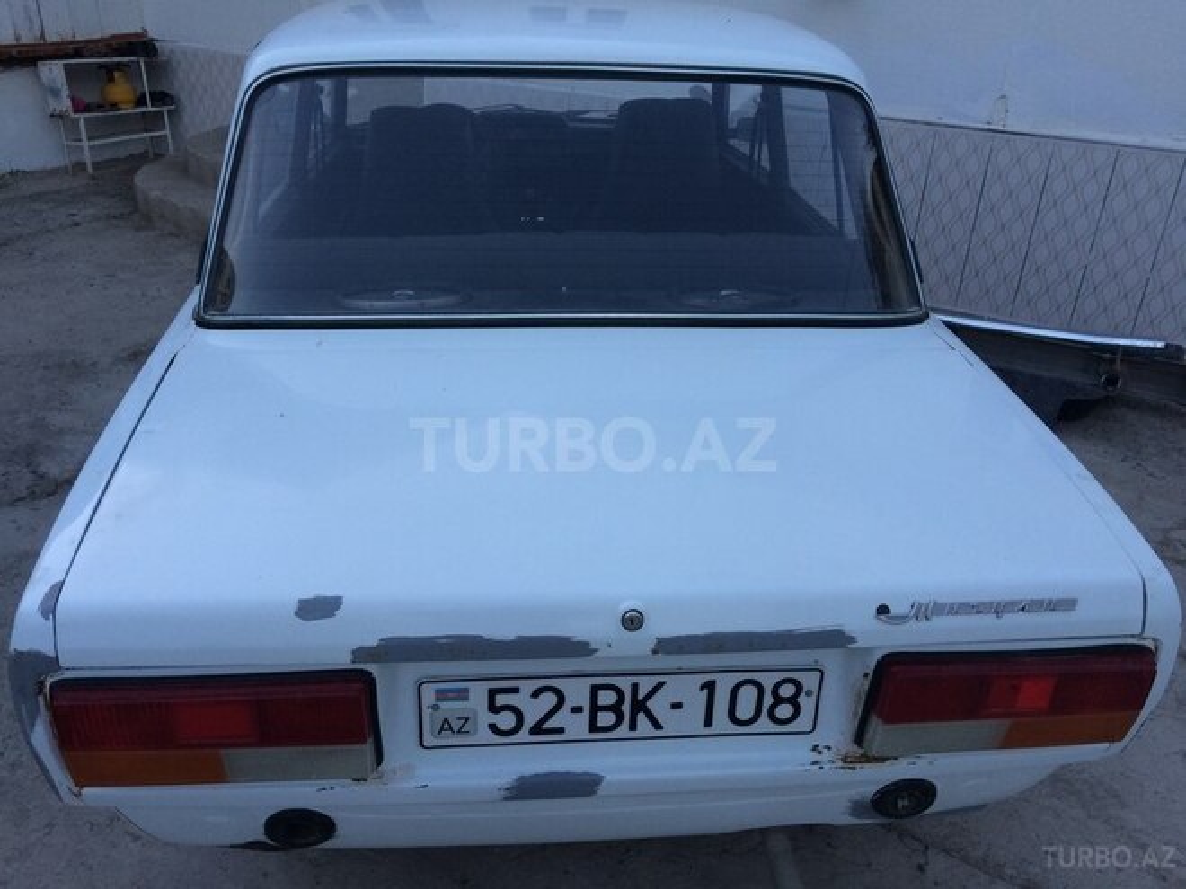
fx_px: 994
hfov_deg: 61.7
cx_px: 593
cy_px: 444
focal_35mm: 29
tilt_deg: -25.6
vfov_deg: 48.2
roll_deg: -1.7
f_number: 2.2
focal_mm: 4.15
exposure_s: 1/40
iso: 40
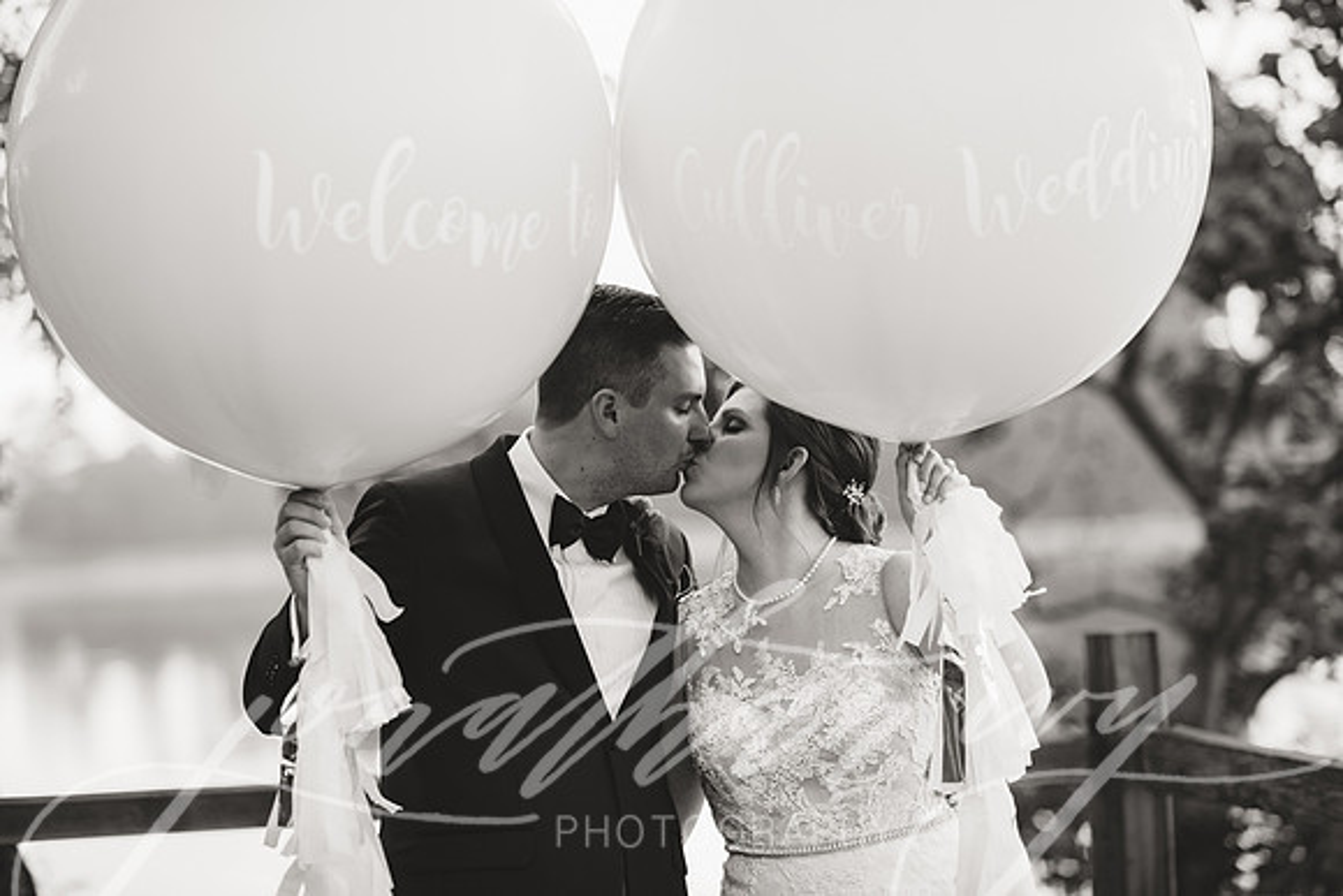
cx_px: 672
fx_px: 3172
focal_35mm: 85
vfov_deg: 16.1
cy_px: 448
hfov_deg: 23.9
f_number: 2.2
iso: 500
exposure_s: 1/500
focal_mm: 85
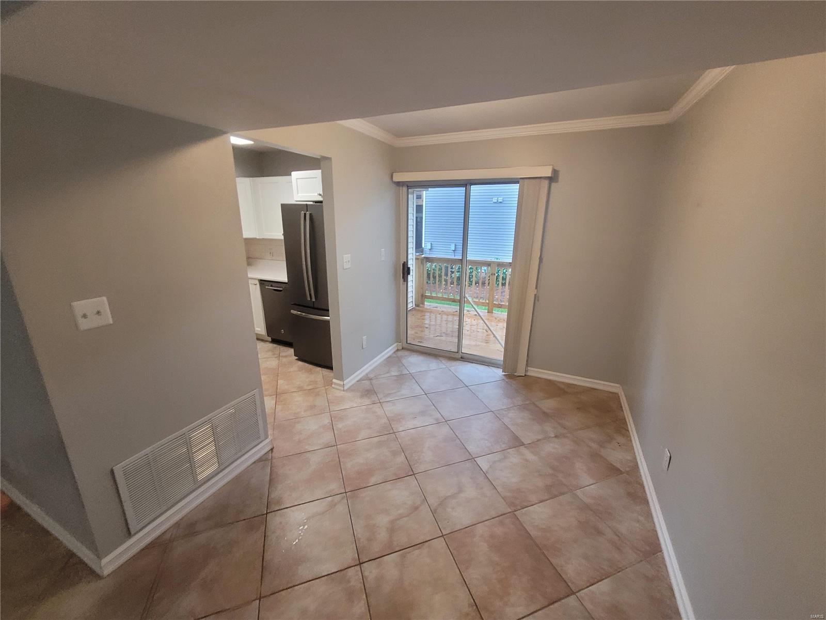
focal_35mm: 13
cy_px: 310
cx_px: 413
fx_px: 310
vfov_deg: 89.9
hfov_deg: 106.2
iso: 320
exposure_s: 1/39
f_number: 2.2
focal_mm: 1.74
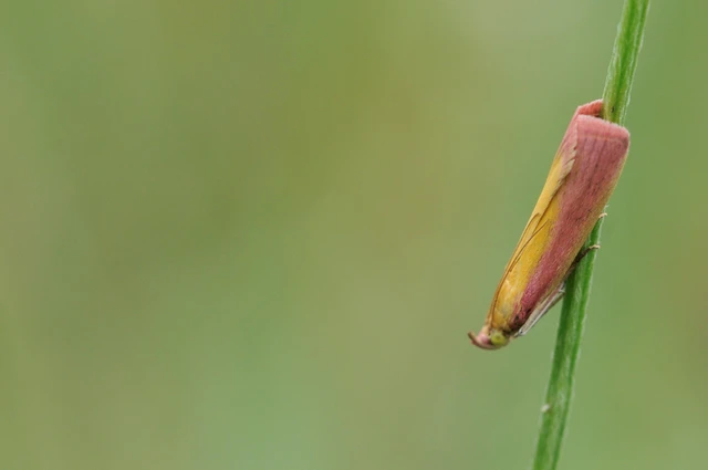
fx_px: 3094
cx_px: 354
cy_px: 235
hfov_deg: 13.1
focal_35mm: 158
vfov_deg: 8.7
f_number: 9
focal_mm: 105
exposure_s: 1/500
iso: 400
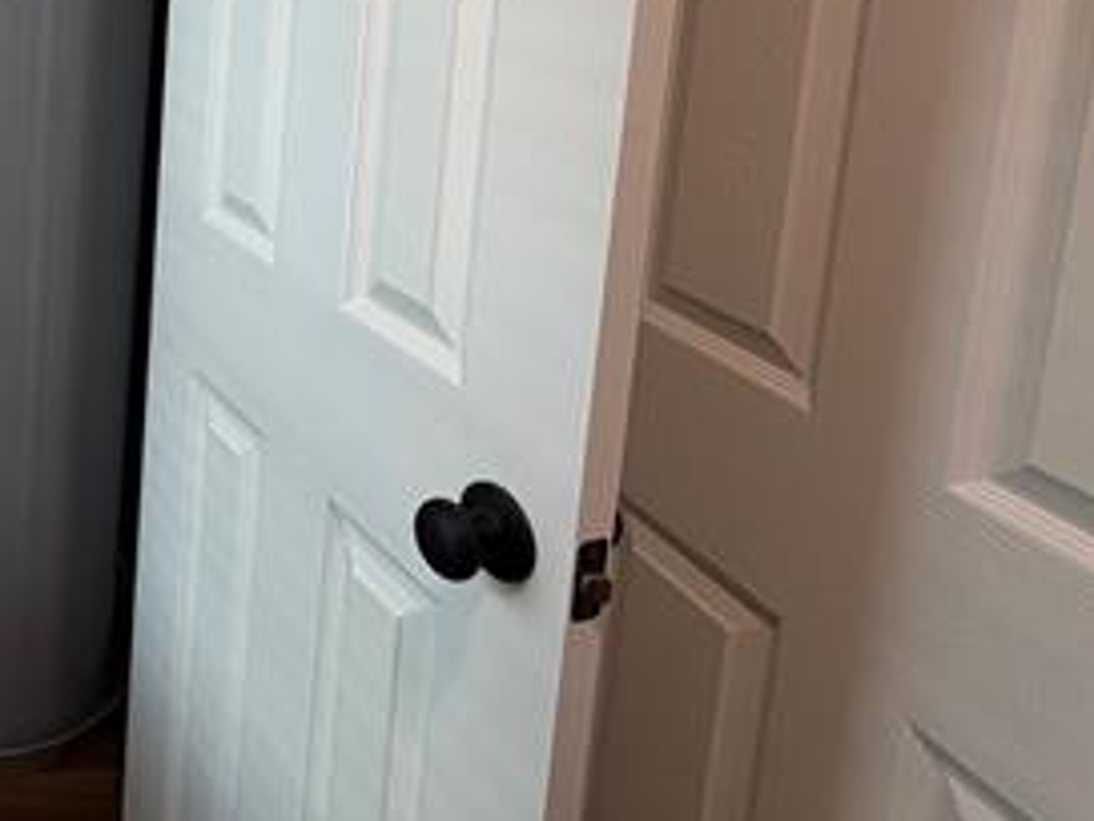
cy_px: 4
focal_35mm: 33
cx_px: -16
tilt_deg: -6.5
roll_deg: -2.4
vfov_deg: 38.3
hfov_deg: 45.9
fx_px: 1043
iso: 100
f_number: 2.2
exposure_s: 1/120
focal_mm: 2.22
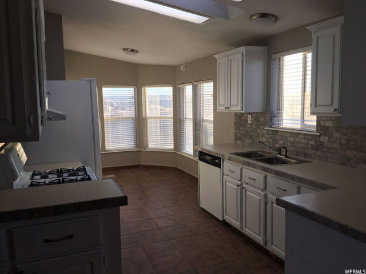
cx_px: 183
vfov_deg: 48.2
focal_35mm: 29
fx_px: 307
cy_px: 137
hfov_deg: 61.7
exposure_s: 1/60
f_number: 2.2
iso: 25
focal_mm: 4.15
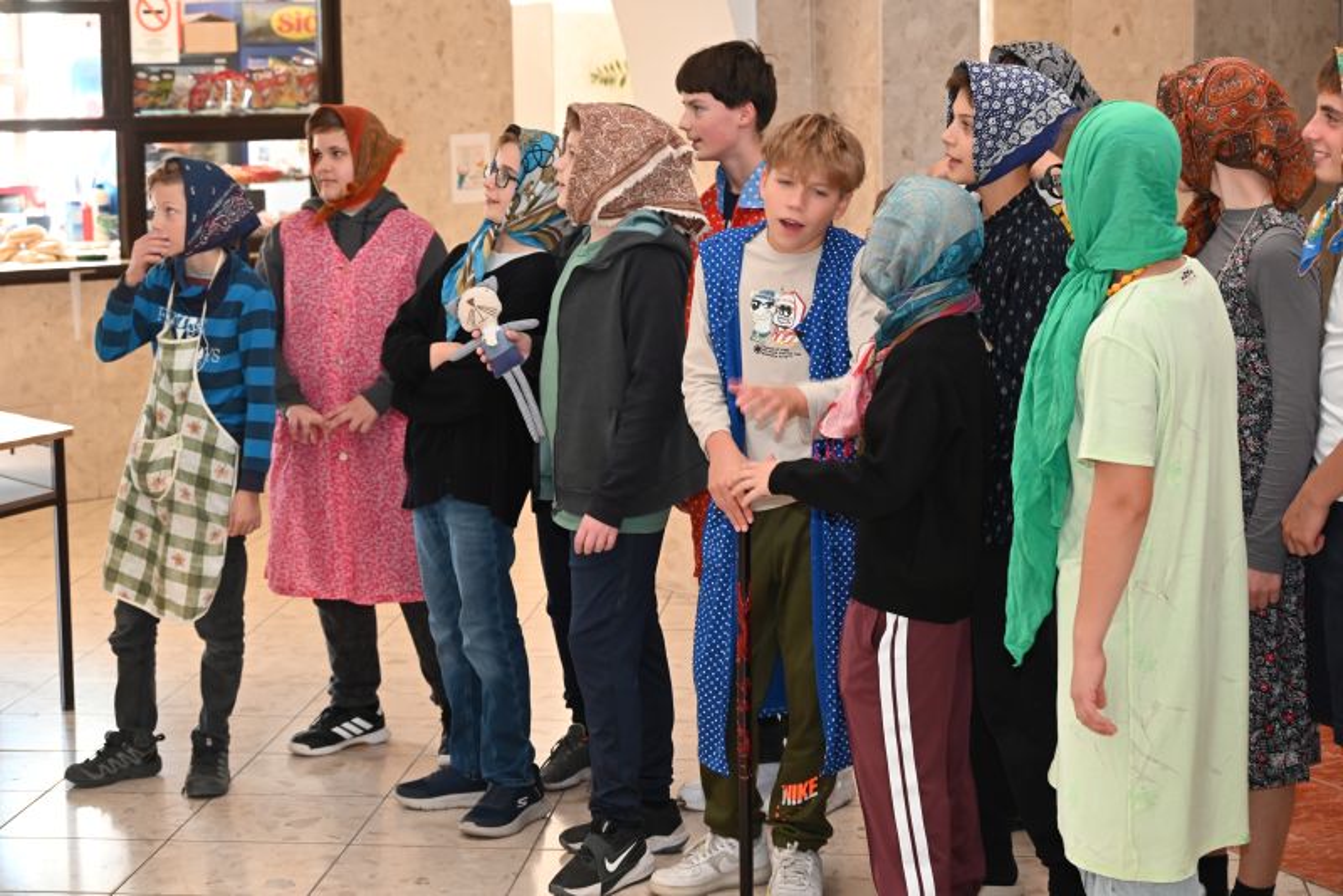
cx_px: 672
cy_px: 448
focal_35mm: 71
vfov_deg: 19.2
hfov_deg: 28.4
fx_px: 2650
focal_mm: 71
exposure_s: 1/80
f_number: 6
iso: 1600
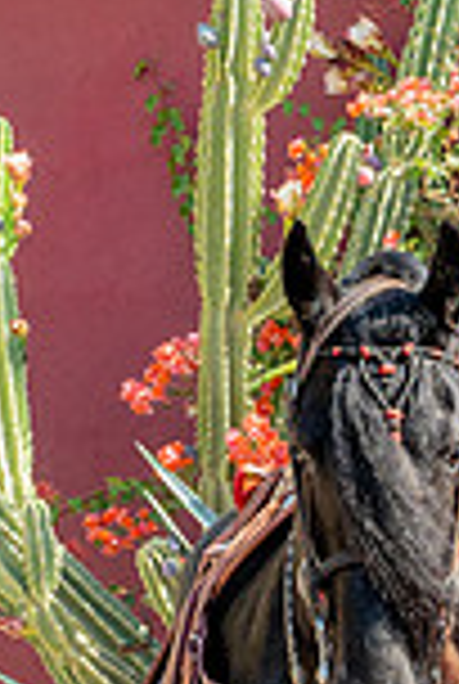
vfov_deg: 6.7
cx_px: 683
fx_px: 5806
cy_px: 933
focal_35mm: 305
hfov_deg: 4.5
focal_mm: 62
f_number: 11
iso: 250
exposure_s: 1/200
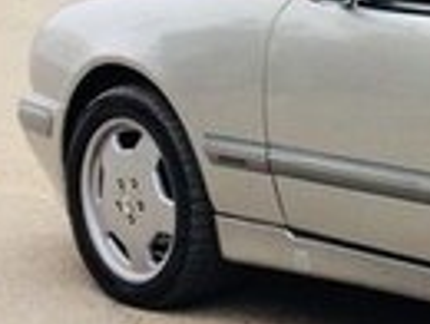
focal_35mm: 147
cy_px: 38
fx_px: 1829
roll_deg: -1.7
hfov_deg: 12.1
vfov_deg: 10.1
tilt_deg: -7.8
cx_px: 834
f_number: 2.2
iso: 50
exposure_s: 1/100
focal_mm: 4.15
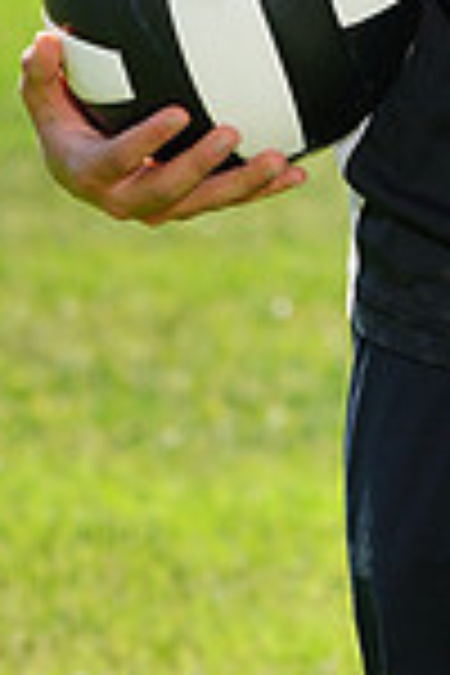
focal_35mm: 888
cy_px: -544
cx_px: 657
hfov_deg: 1.5
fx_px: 16649
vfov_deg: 2.3
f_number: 10
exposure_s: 1/200
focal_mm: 229
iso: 200
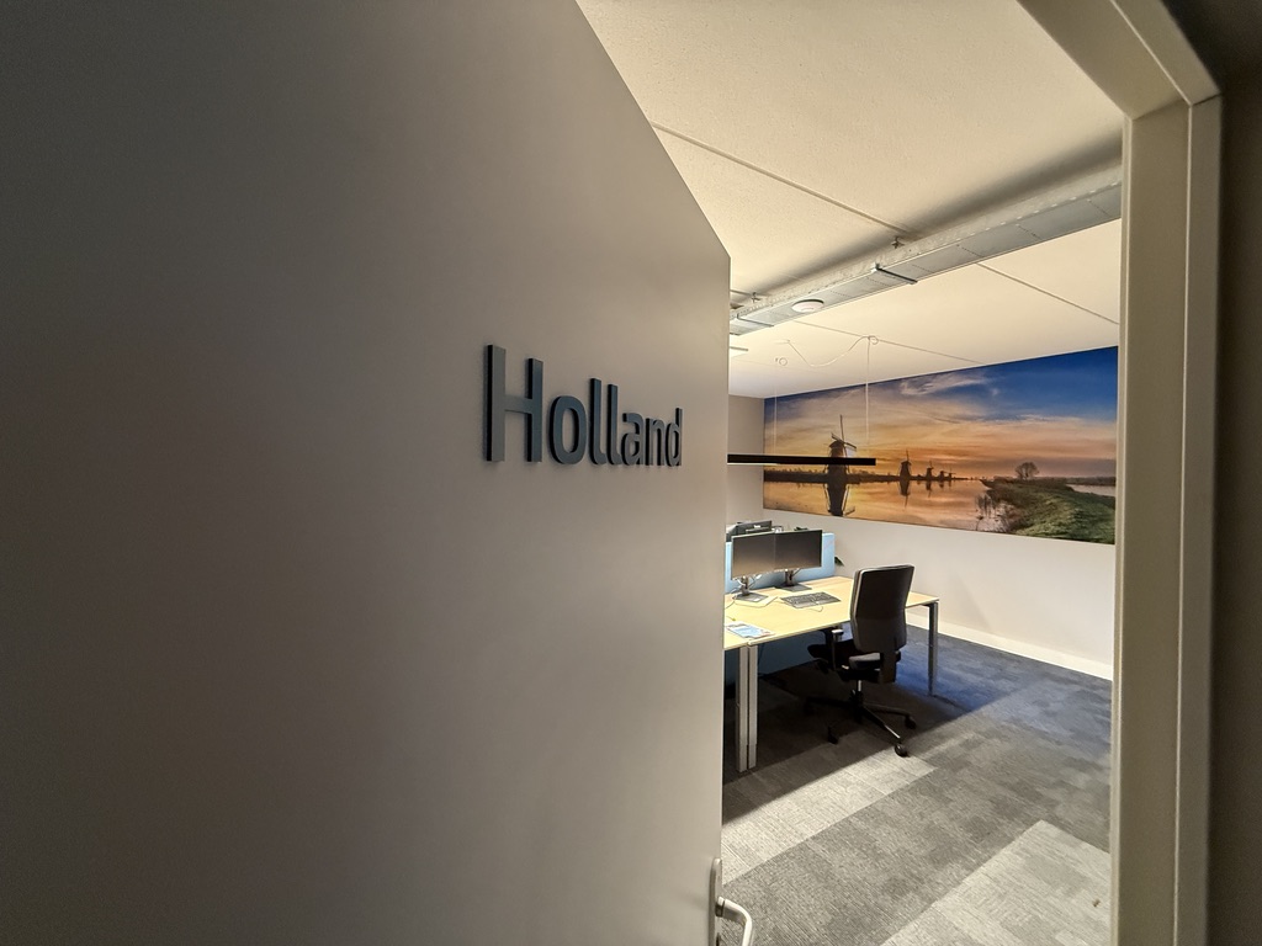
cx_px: 631
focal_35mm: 14
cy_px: 473
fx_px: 510
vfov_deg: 85.7
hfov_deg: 102.1
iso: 640
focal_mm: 2.22
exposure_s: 1/50
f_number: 2.2
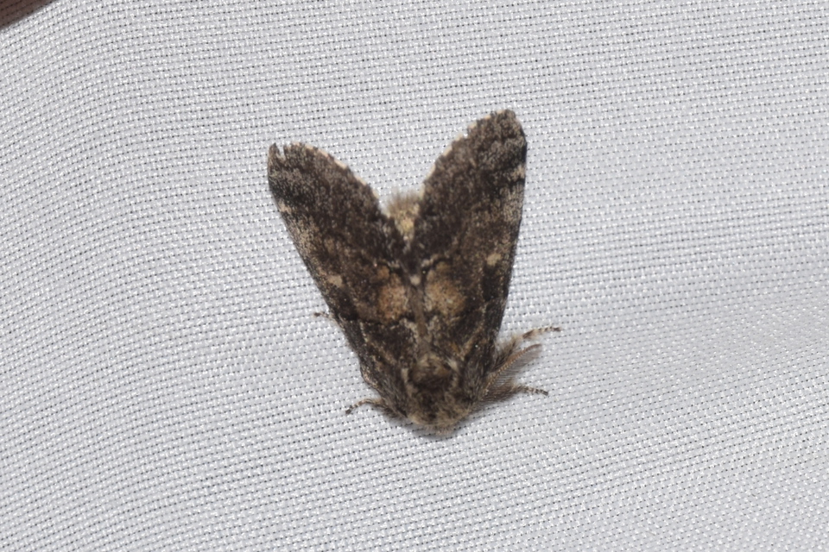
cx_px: 414
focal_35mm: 210
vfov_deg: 6.5
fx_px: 4835
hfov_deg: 9.8
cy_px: 276
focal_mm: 140
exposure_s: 1/160
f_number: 13
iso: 100
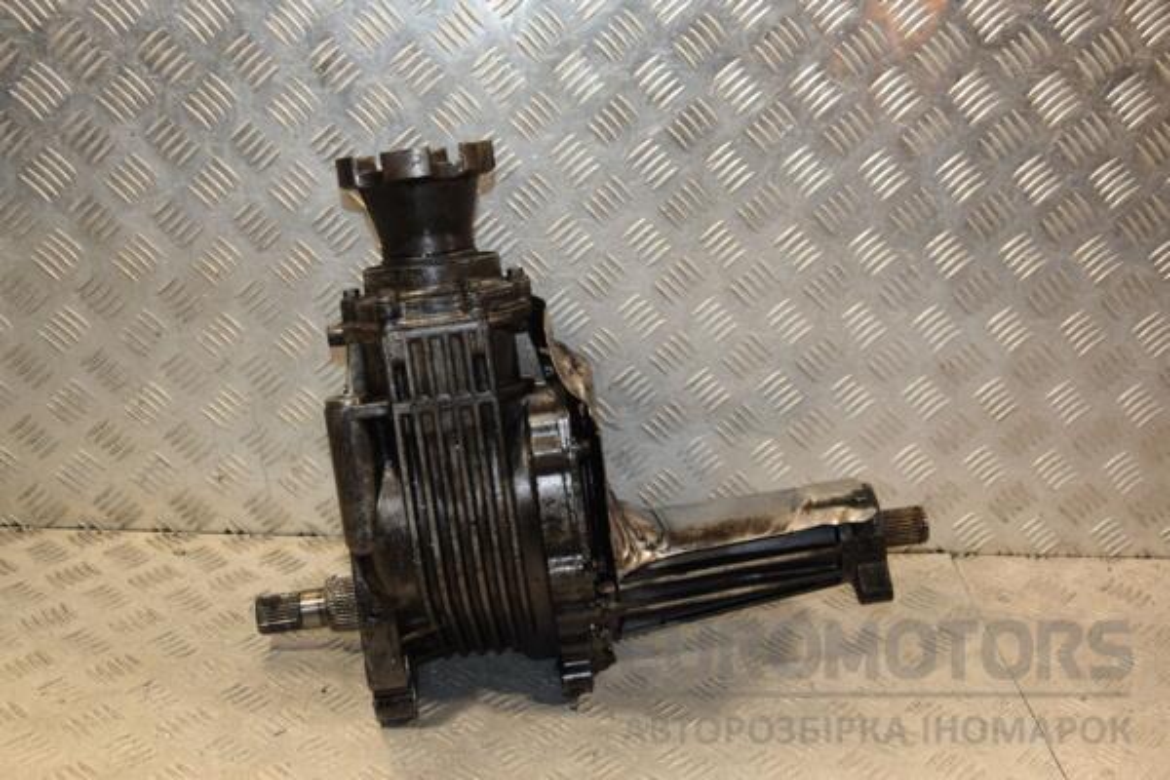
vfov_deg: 29.9
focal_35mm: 45
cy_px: 390
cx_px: 585
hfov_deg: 43.6
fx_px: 1462
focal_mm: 30
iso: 800
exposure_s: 1/200
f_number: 5
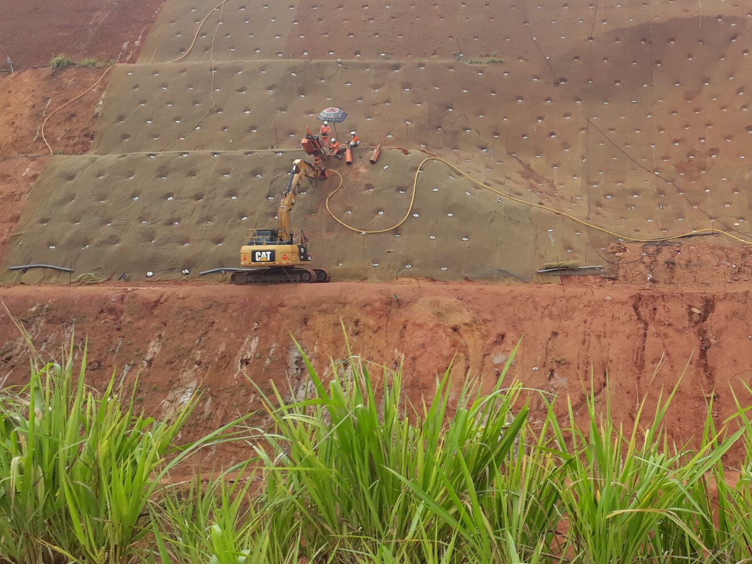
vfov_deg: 28.0
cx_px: 581
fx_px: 1130
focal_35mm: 52
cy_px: 239
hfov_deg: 35.8
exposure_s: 1/563
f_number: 1.9
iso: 40
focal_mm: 3.6
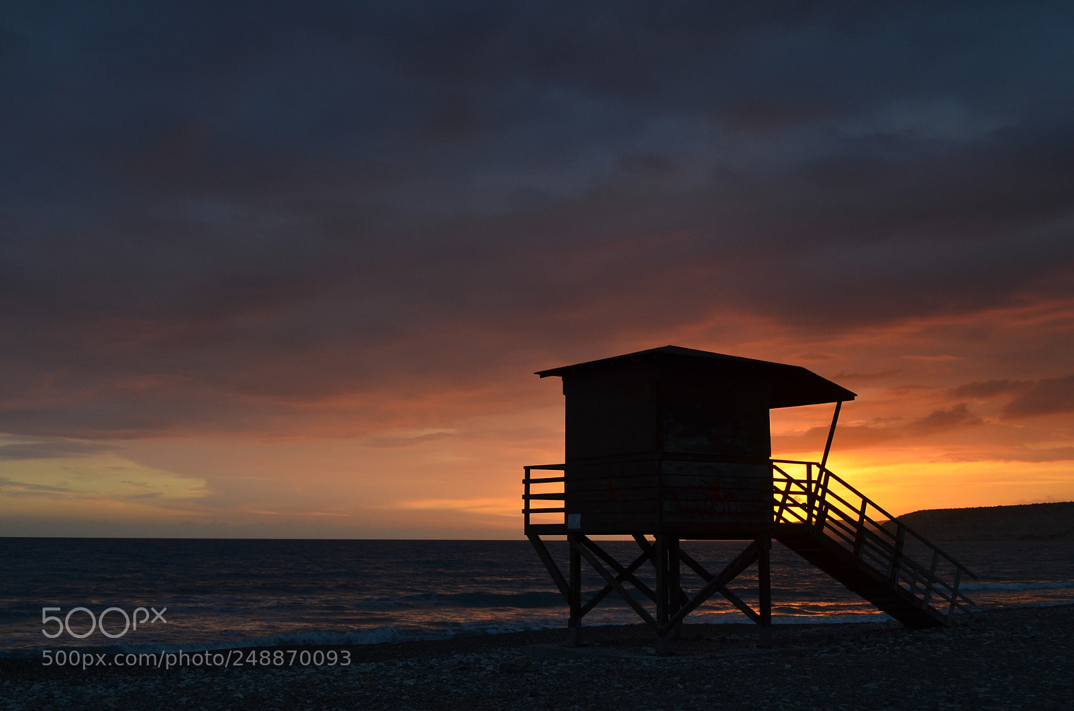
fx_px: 1250
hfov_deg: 46.5
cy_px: 356
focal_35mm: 42
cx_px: 537
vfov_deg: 31.7
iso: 320
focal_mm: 28
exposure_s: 1/125
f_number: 5.6
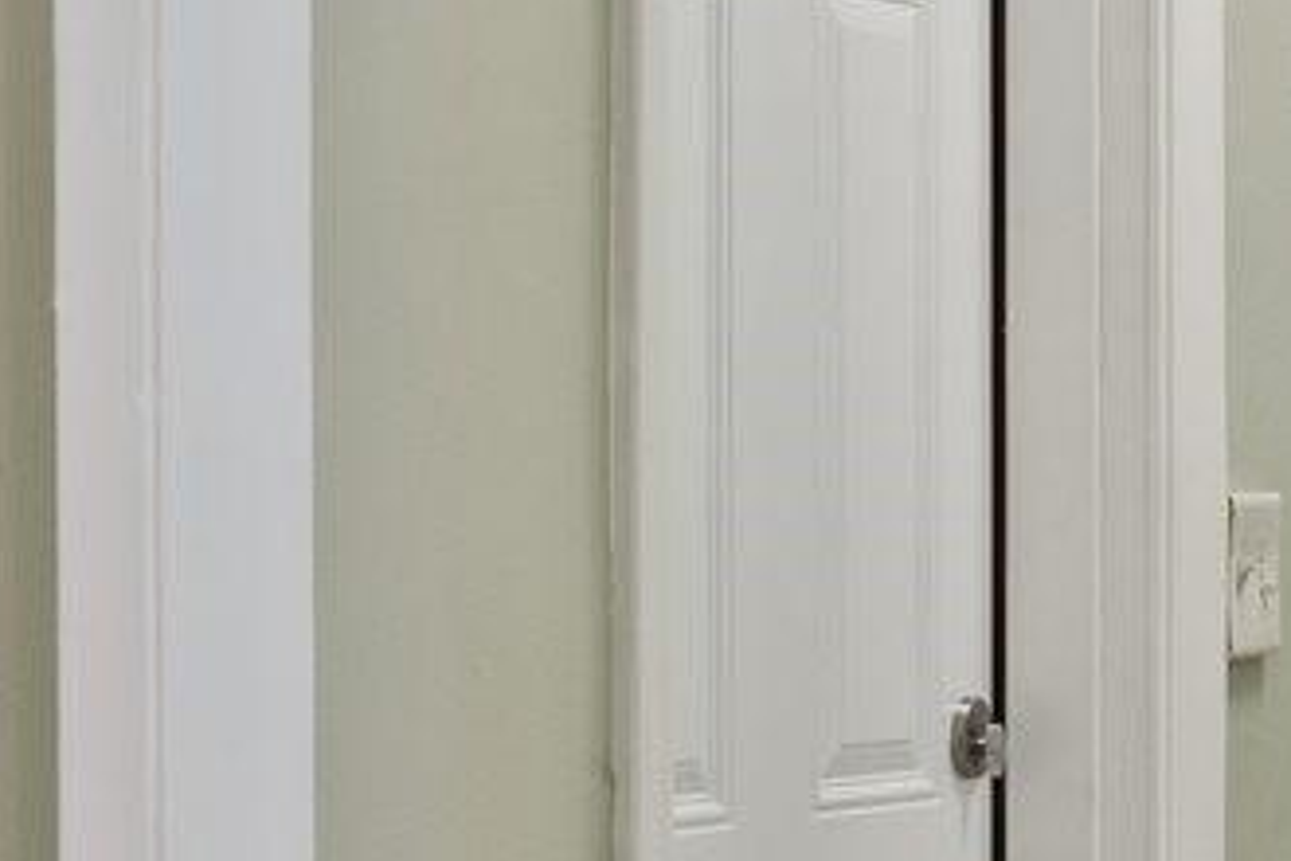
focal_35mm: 93
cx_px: -1350
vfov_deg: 14.7
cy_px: 378
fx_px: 3335
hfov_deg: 16.3
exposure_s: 1/15
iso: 560
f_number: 8
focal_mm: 15
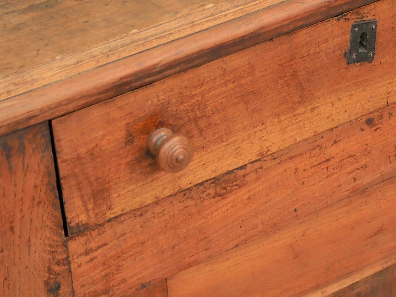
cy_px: -168
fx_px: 1488
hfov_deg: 15.1
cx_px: 306
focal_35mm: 130
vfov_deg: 10.9
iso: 200
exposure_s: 1/250
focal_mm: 20
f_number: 2.8
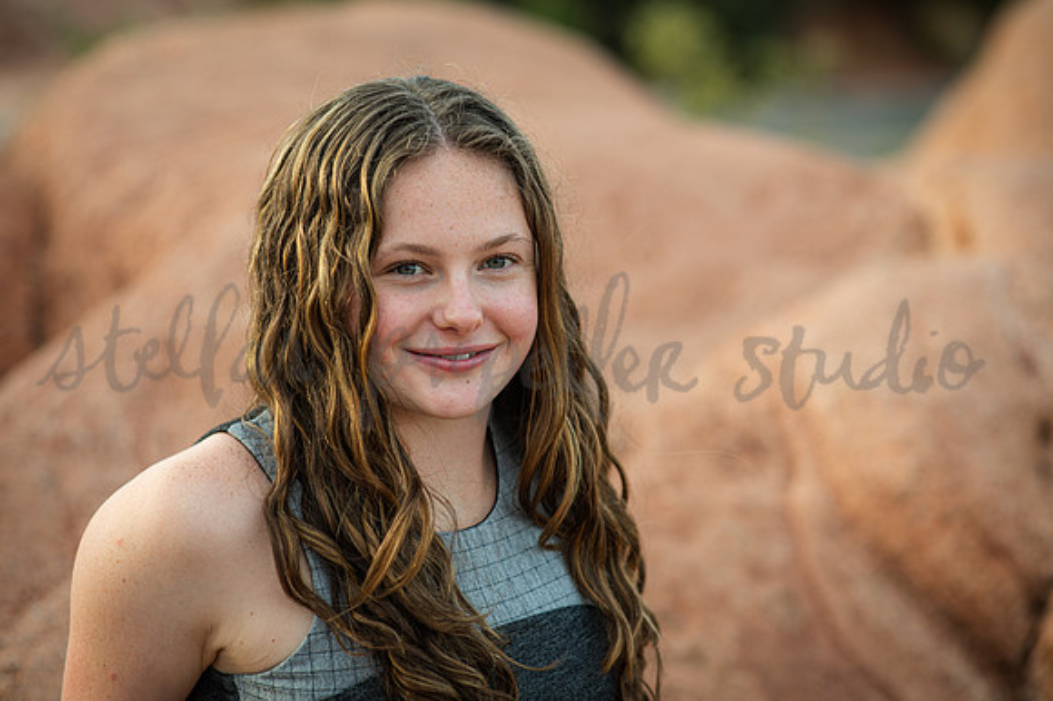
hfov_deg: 23.6
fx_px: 2517
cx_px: 526
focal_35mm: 86
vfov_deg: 15.8
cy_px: 350
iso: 250
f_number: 2.5
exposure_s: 1/400
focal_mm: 85
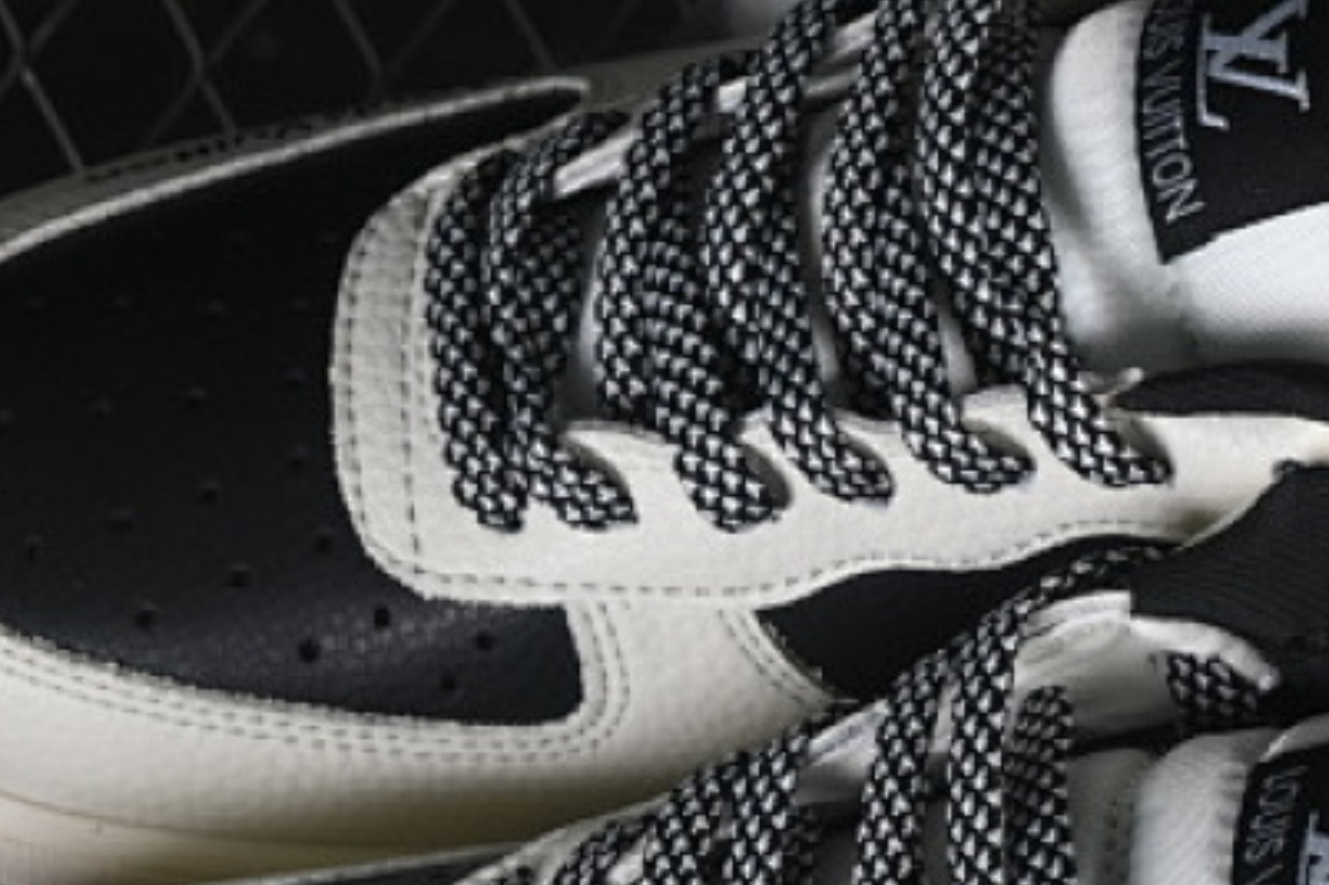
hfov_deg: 10.2
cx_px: 1027
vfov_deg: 6.8
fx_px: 7454
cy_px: 822
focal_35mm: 202
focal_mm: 50
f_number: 7.1
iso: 160
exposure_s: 1/80
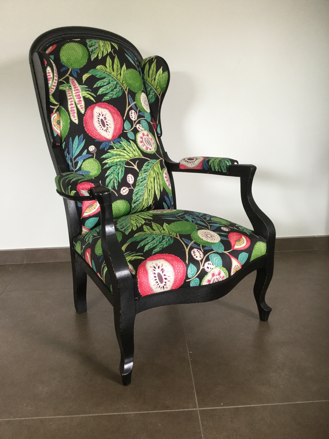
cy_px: 220
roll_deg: +0.9
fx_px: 393
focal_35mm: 31
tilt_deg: -15.9
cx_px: 164
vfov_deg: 58.4
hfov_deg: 45.4
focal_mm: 3.3
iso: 100
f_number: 2.4
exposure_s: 1/33
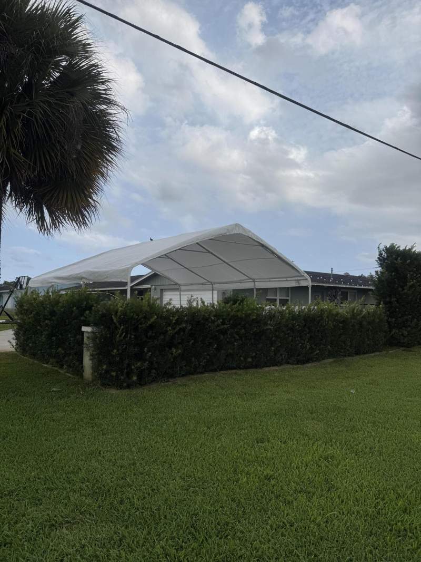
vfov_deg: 71.6
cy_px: 281
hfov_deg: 56.8
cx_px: 210
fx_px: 389
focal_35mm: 24
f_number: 1.78
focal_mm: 6.76
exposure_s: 1/5814
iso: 80
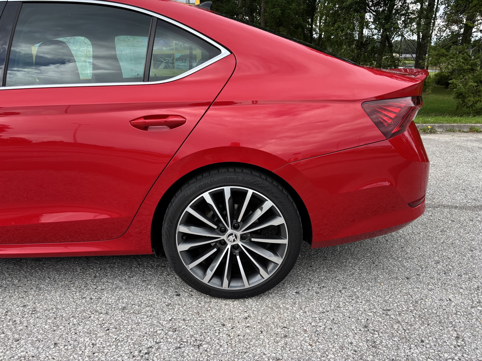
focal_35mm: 26
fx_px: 362
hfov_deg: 67.3
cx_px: 241
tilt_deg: -19.4
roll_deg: -1.0
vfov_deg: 53.1
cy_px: 180
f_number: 1.6
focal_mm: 5.96
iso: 50
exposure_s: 1/577
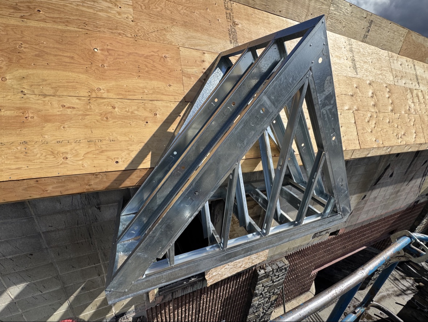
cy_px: 161
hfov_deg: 102.0
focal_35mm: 14
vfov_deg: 85.7
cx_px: 214
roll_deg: -3.9
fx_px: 173
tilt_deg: -22.0
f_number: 2.2
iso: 50
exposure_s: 1/1536
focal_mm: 2.22
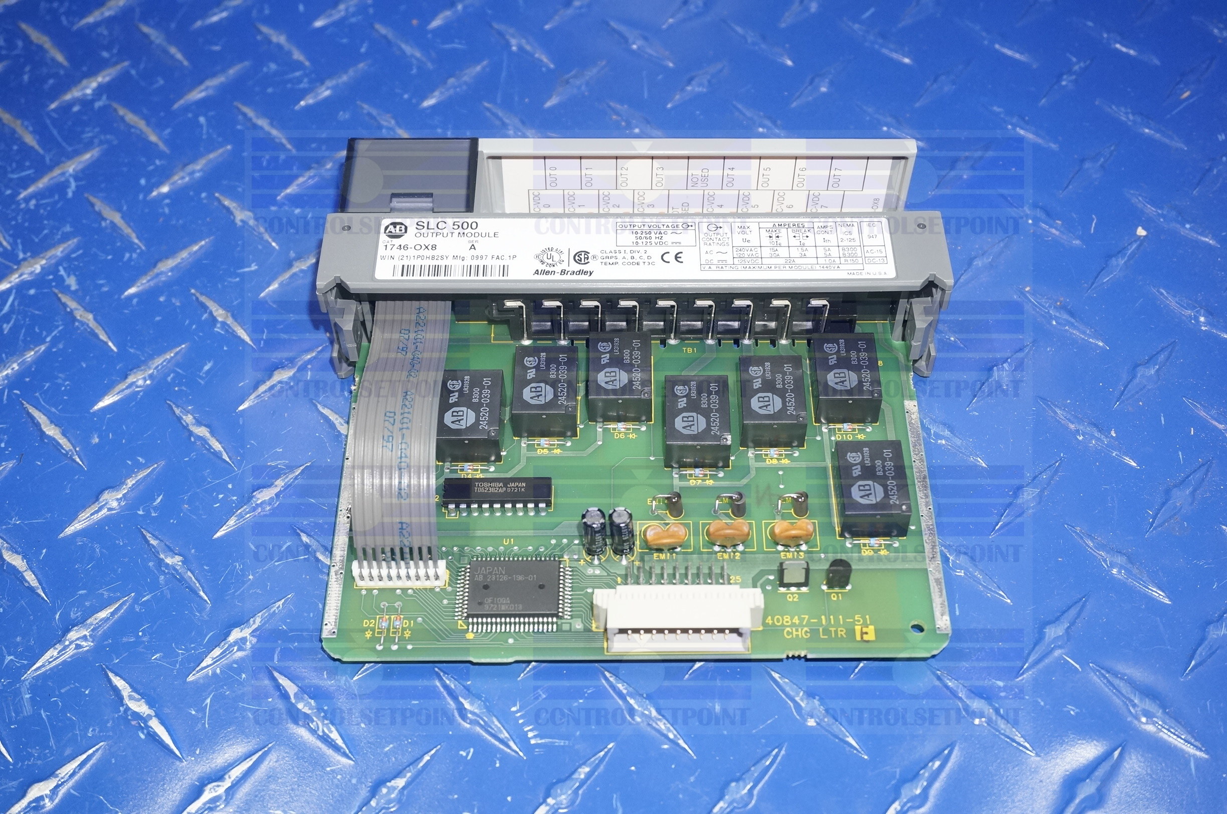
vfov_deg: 30.7
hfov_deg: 45.0
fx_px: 1480
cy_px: 407
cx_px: 614
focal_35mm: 44
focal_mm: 29
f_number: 5.6
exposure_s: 1/100
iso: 800
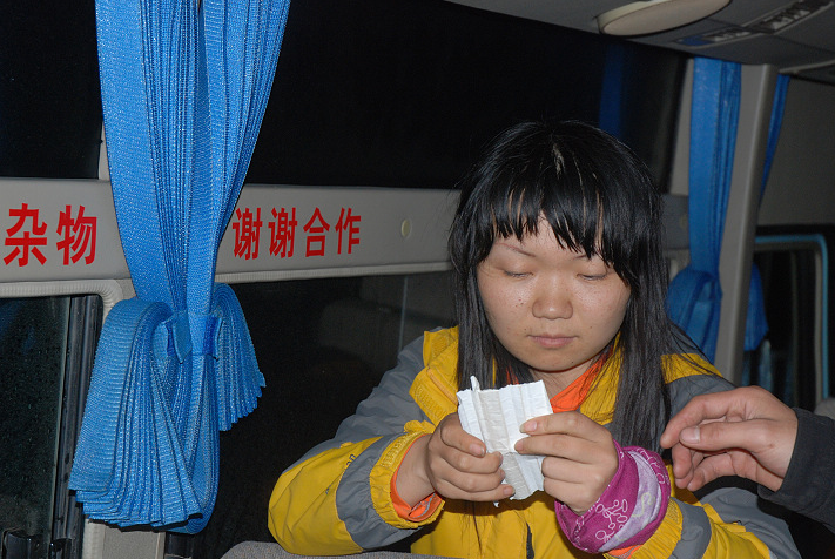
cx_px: 404
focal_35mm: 81
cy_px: 275
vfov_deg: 16.9
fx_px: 1881
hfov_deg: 25.0
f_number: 5.6
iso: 400
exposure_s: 1/60
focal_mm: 48
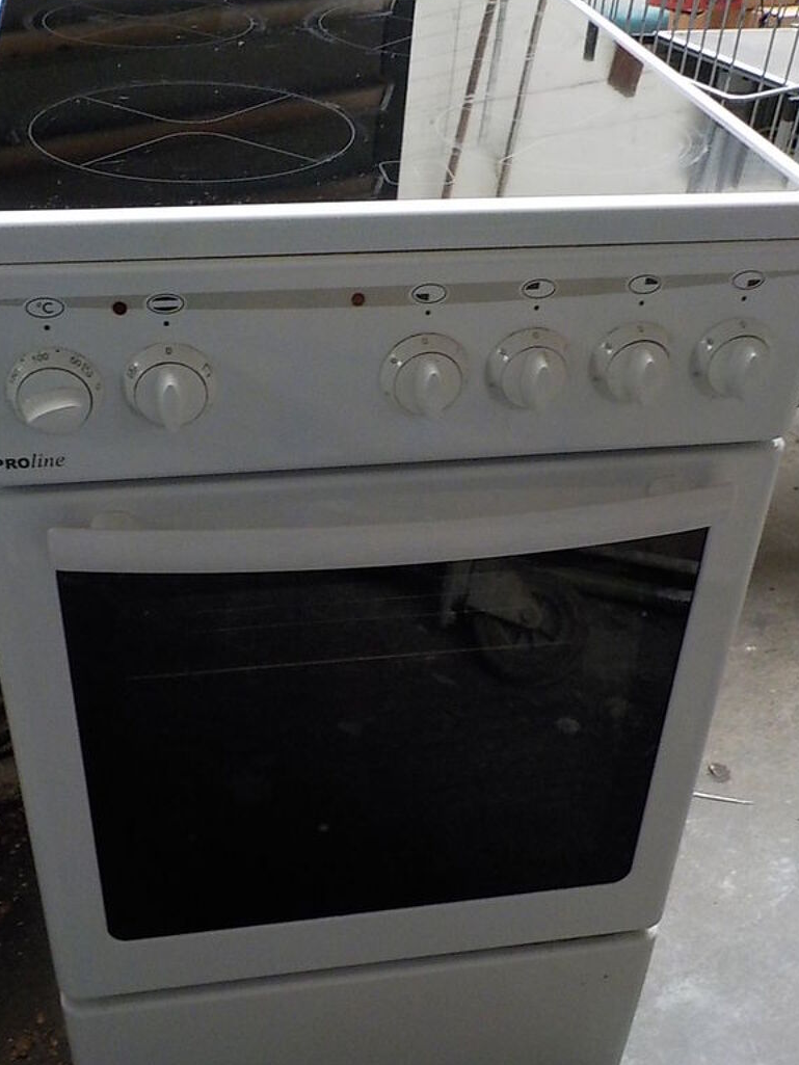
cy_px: 613
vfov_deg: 47.7
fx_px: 1200
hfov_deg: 36.8
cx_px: 367
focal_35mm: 39
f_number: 3.3
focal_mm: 4.1
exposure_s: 1/25
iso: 400
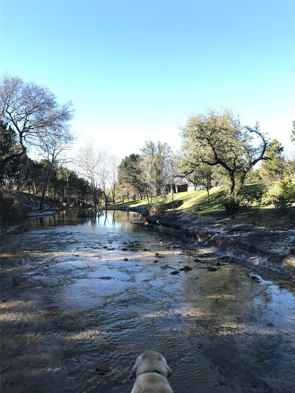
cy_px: 196
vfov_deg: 63.4
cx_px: 148
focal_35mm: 28
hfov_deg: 49.7
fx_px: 318
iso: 20
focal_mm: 3.99
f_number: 1.8
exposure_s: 1/302
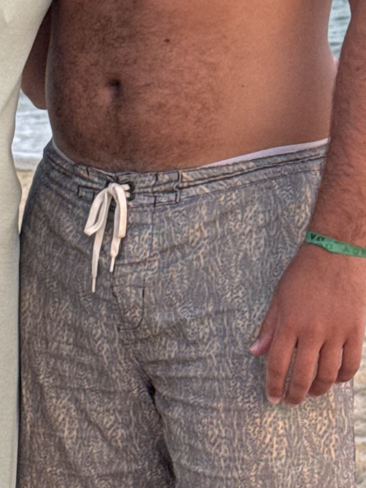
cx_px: 32
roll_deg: -2.4
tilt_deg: -1.9
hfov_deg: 7.6
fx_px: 2761
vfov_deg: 9.8
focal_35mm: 196
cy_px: -216
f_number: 1.78
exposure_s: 1/434
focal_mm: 6.76
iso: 64
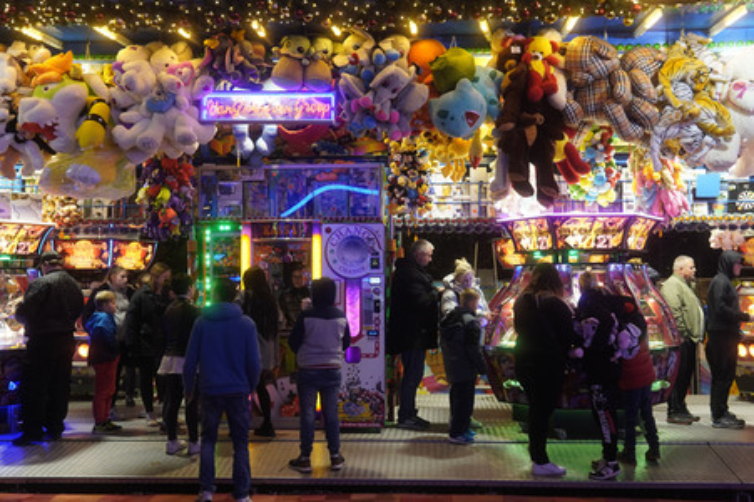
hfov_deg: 43.6
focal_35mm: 45
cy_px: 251
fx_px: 942
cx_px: 377
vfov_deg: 29.8
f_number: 5.6
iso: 640
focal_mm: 30
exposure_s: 1/40
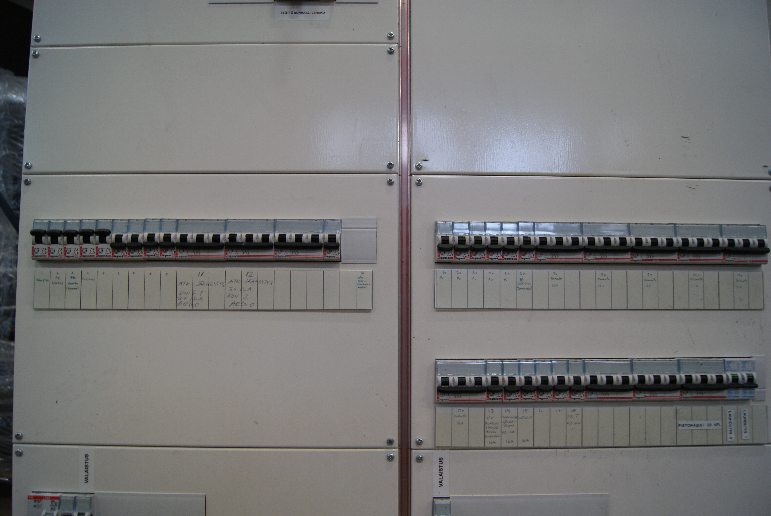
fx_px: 579
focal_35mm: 27
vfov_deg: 48.0
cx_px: 386
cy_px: 258
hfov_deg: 67.3
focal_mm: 18
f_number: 3.5
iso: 400
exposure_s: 1/20
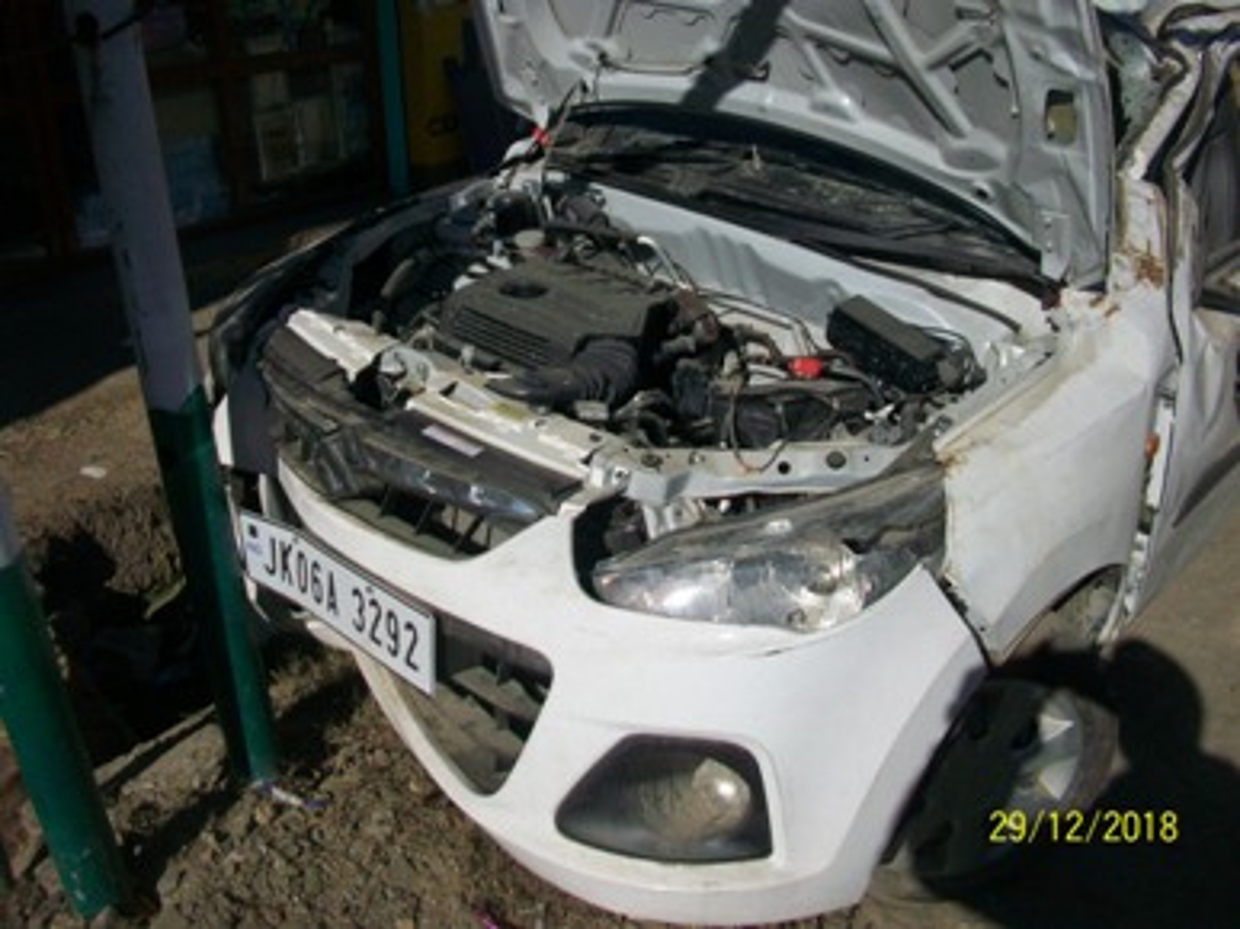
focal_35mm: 32
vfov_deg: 44.1
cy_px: 464
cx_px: 620
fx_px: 1146
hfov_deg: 56.8
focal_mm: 5.7
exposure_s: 1/800
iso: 64
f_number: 5.5
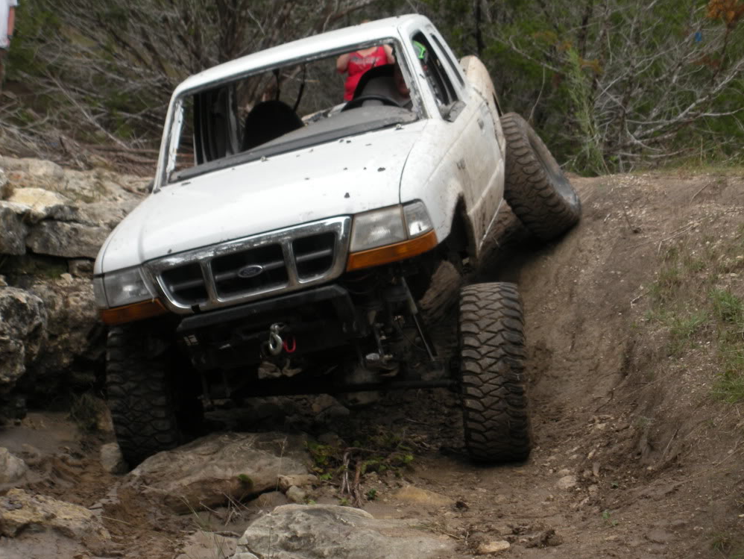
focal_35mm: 80
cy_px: 286
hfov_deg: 24.4
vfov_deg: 18.4
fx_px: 1720
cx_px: 368
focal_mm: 14.2
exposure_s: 1/185
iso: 64
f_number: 4.8
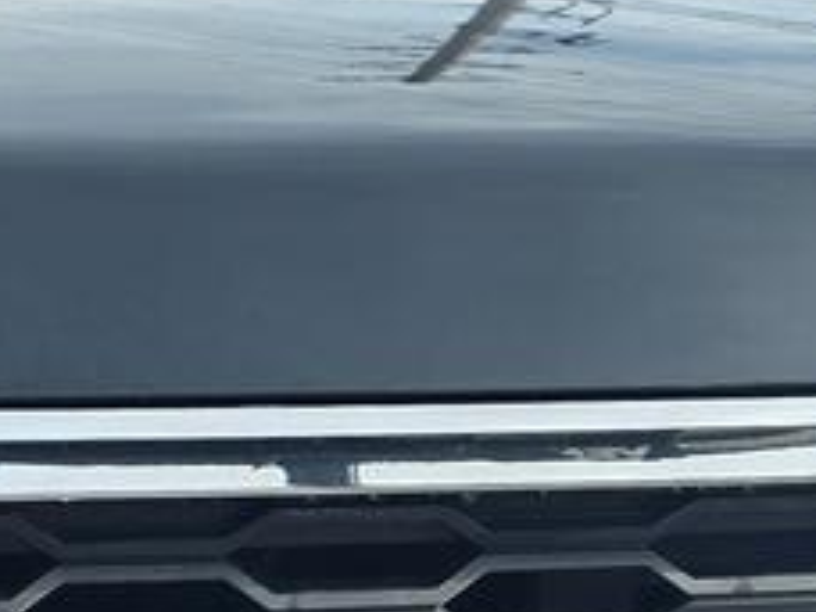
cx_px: -47
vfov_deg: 11.0
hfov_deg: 15.0
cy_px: 920
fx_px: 3041
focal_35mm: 129
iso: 80
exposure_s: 1/2782
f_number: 1.7
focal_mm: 6.3
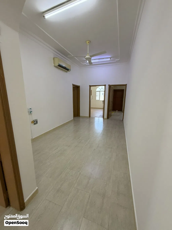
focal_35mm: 14
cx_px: 86
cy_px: 115
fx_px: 93
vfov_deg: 102.1
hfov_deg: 85.7
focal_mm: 2.22
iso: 250
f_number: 2.2
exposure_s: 1/121
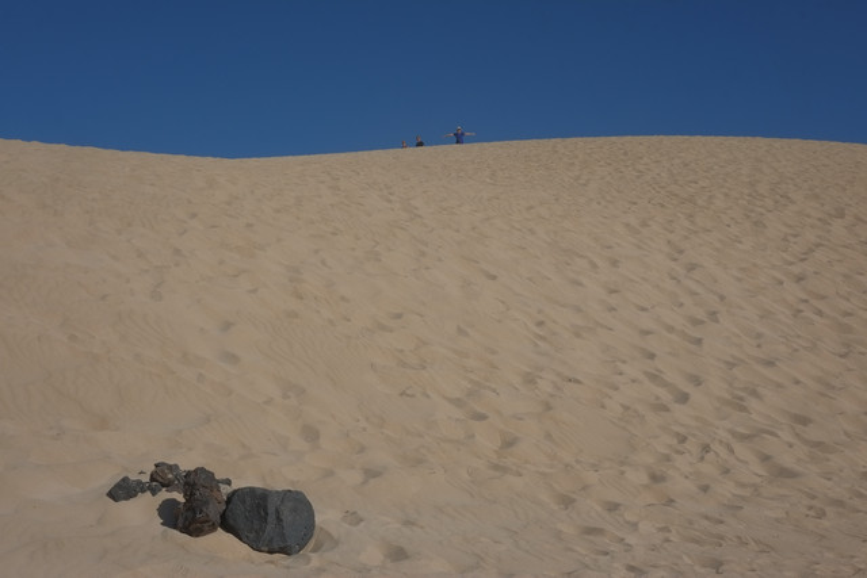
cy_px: 289
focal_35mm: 41
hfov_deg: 47.4
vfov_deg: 32.6
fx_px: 988
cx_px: 434
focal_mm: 27
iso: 200
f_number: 16
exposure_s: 1/450
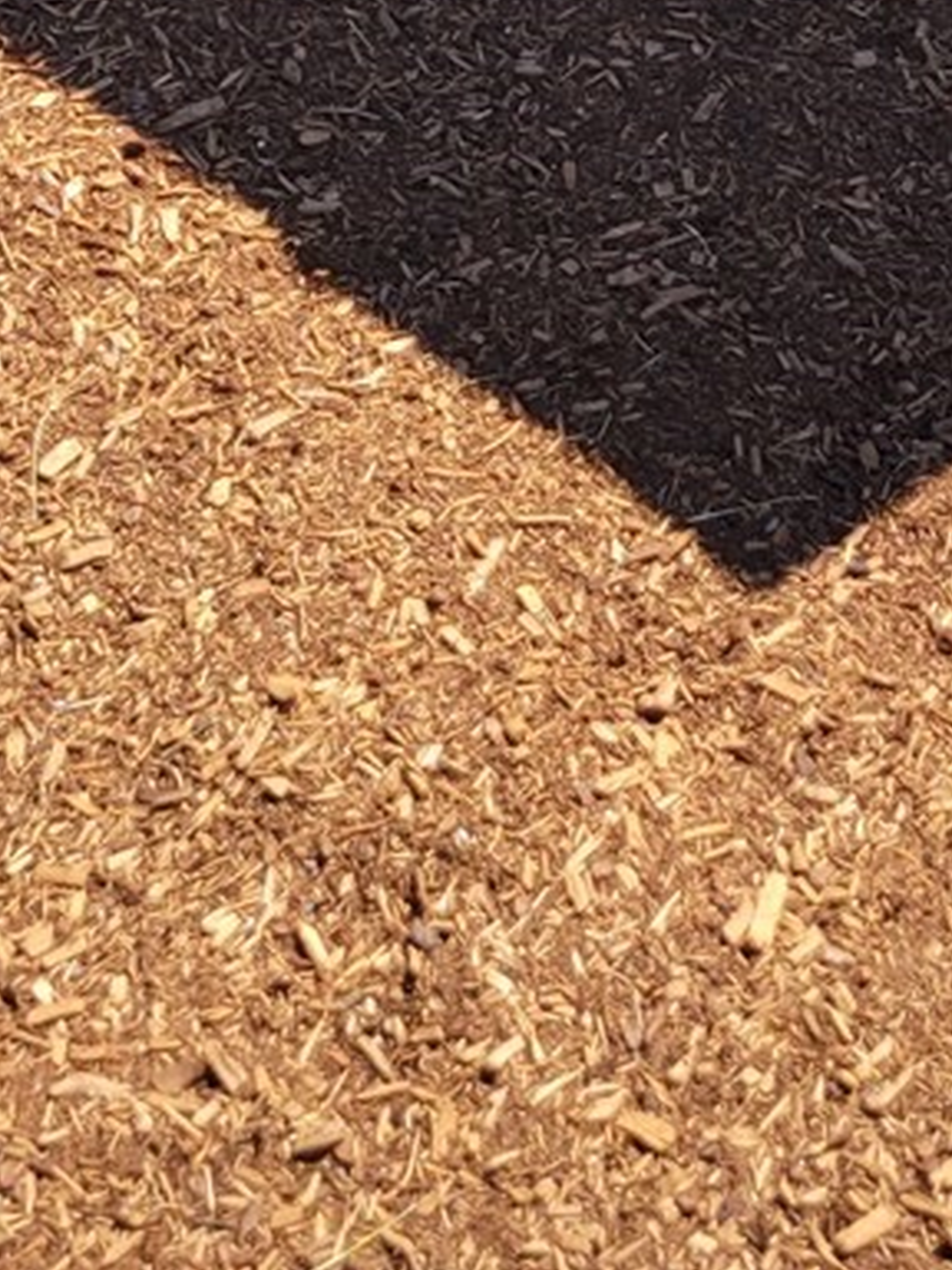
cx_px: 774
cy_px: -1214
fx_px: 3814
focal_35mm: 104
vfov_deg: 15.4
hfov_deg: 14.1
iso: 40
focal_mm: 5.4
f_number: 1.8
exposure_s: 1/1105
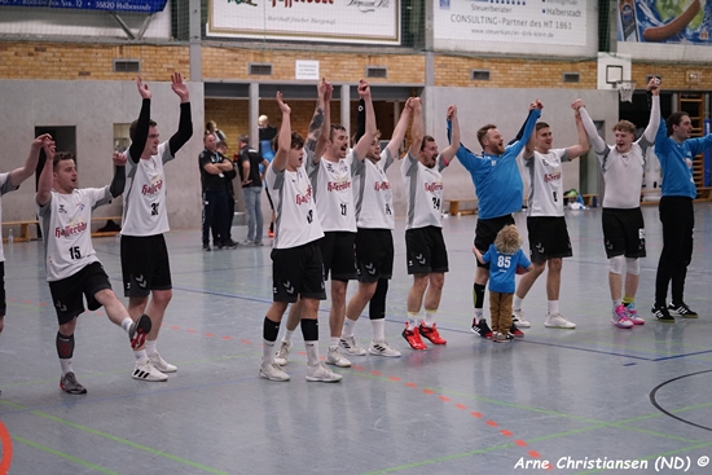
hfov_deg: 28.8
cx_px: 356
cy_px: 238
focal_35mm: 70
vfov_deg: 19.5
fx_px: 1385
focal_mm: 70
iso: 6400
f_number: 2.8
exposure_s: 1/1000
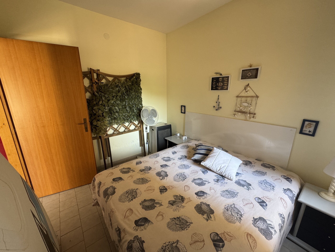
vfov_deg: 85.7
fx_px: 135
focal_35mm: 14
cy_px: 126
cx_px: 168
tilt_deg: -14.7
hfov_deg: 102.1
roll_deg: +1.2
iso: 200
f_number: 2.2
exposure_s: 1/99
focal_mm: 2.22
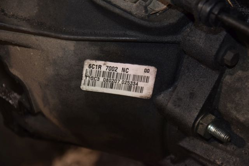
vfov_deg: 10.7
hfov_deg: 16.1
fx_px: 881
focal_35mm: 128
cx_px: 124
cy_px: 83
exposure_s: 1/60
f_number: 5.6
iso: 800
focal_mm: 85
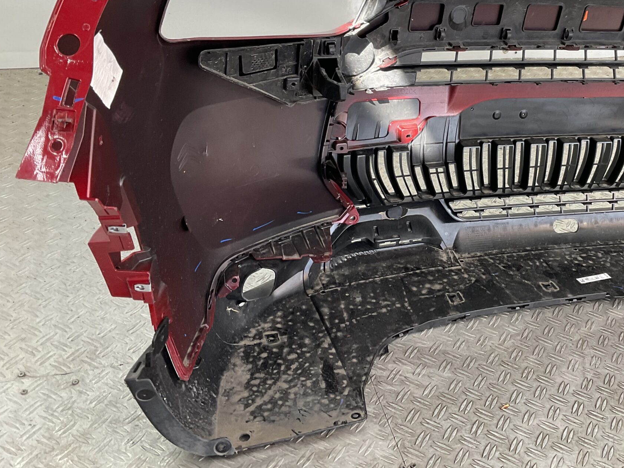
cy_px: 174
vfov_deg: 32.7
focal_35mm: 44
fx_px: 793
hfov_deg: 42.0
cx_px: 445
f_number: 1.8
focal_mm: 3
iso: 32
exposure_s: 1/120
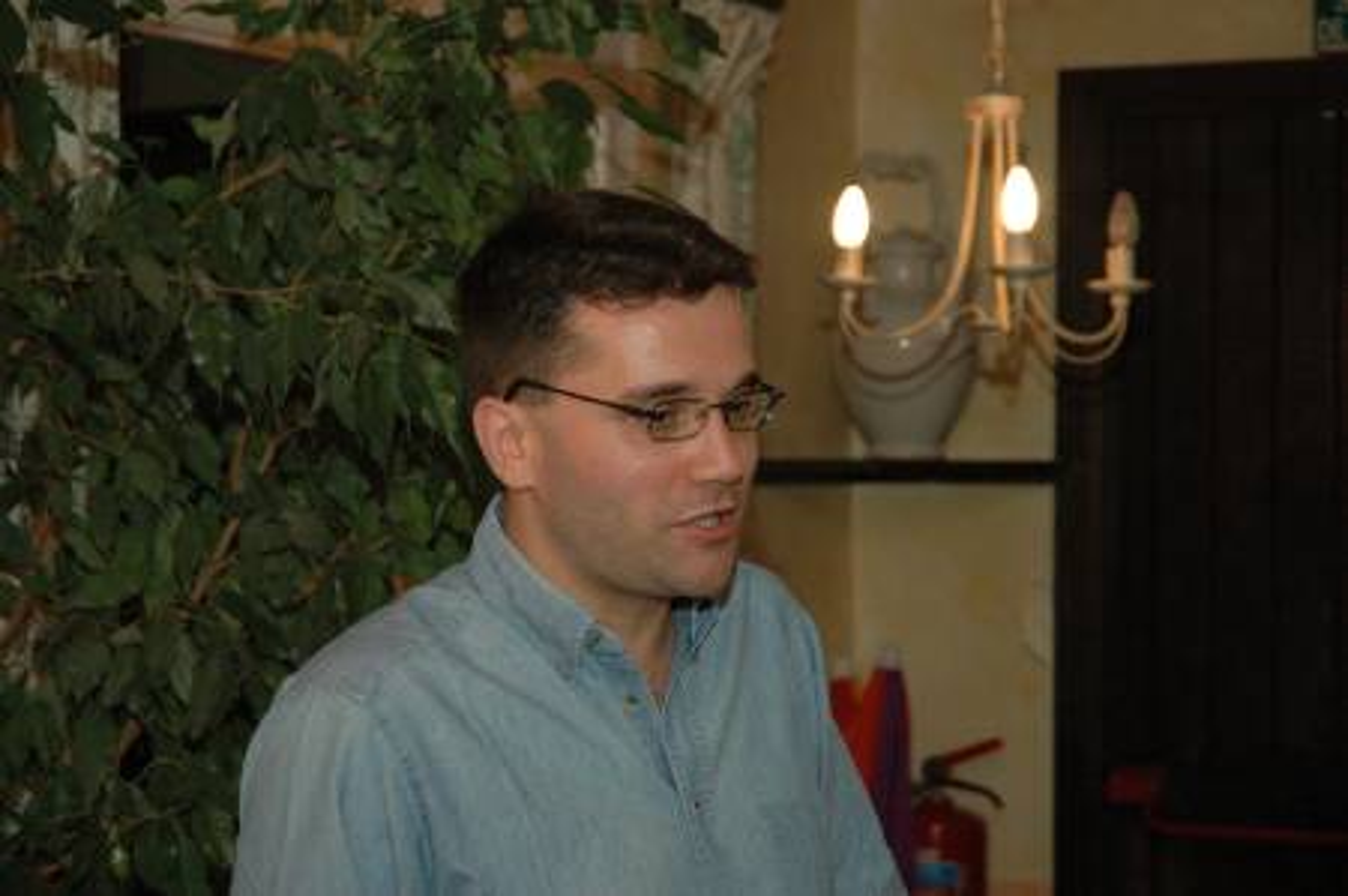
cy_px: 448
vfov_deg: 13.0
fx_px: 3927
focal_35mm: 105
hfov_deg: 19.5
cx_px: 674
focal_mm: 70
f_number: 5.6
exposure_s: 1/60
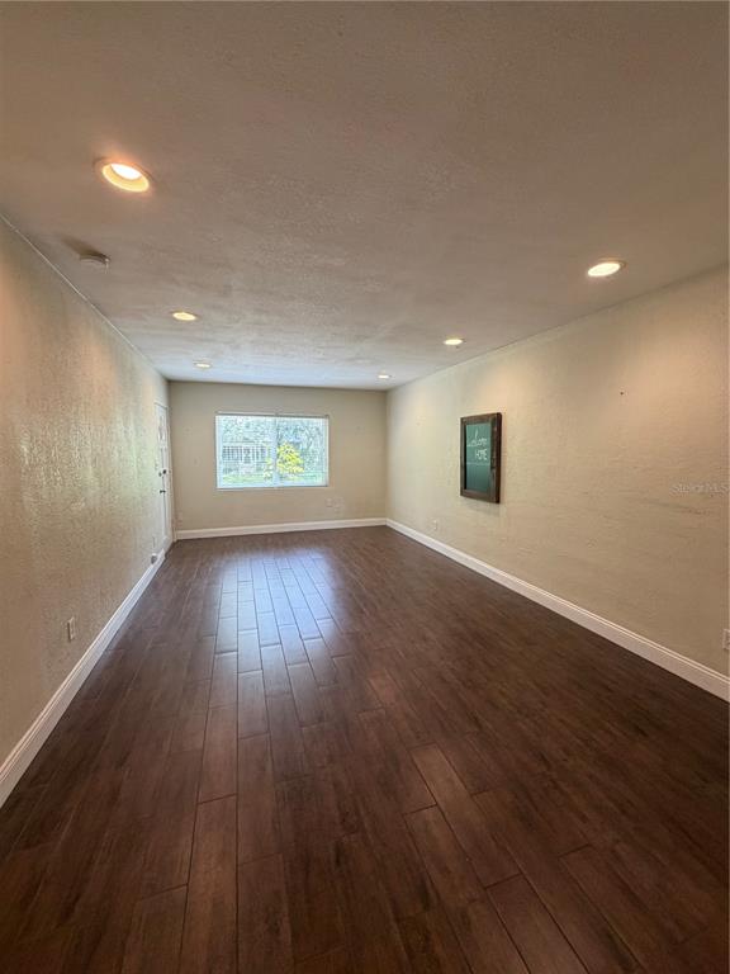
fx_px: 394
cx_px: 365
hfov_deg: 85.7
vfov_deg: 102.1
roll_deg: -0.5
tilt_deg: -4.9
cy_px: 487
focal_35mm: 14
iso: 250
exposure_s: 1/60
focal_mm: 2.22
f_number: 2.2
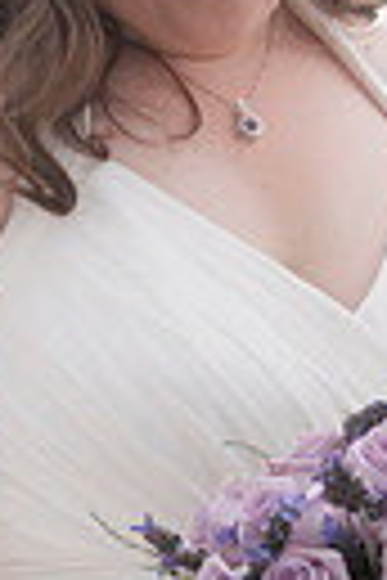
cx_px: 178
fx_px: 5208
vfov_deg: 6.4
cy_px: 337
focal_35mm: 323
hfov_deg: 4.3
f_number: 10
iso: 100
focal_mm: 62
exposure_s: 1/250
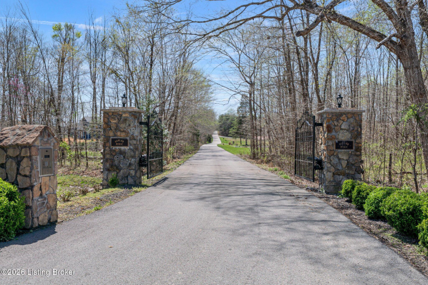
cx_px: 214
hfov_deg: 61.9
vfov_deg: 43.6
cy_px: 142
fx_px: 357
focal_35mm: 30
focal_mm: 20
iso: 100
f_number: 8
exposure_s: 1/125
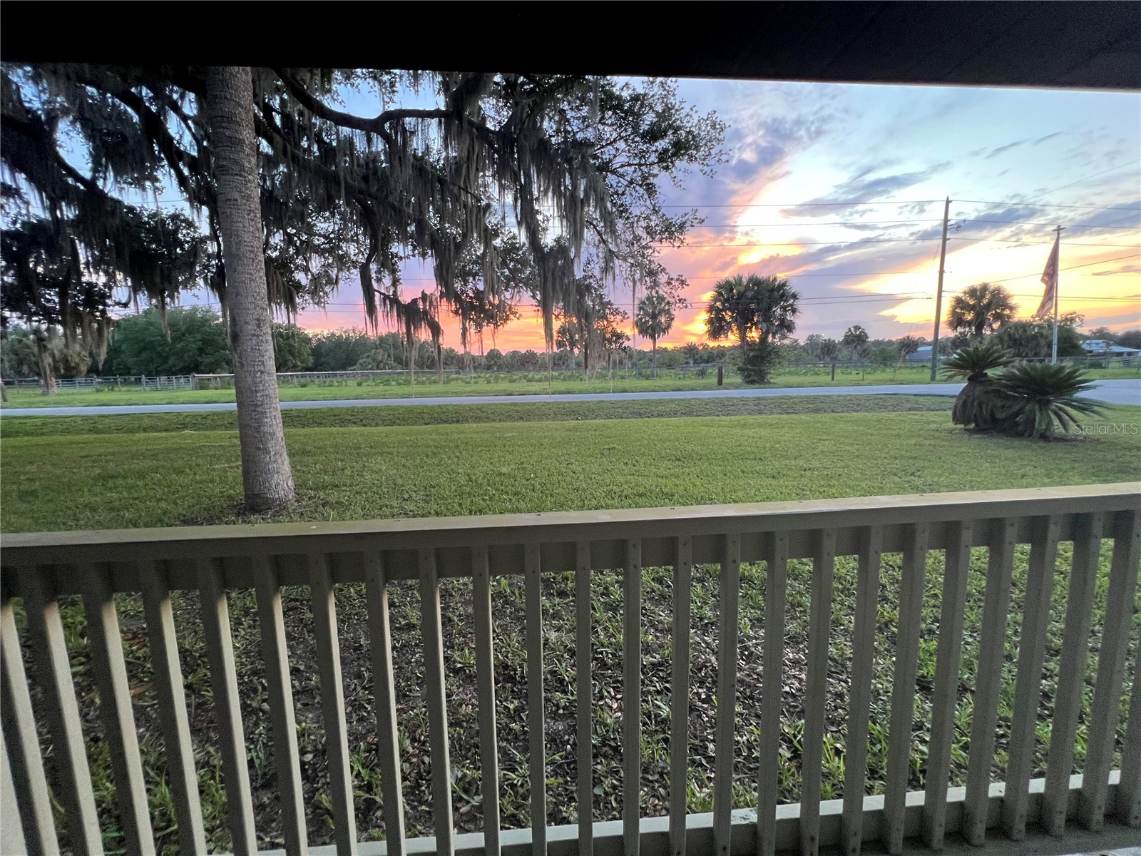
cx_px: 570
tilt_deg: -7.9
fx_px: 429
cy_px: 428
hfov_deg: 106.2
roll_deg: +1.1
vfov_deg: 89.9
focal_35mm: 13
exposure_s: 1/60
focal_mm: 1.57
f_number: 1.8
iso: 320
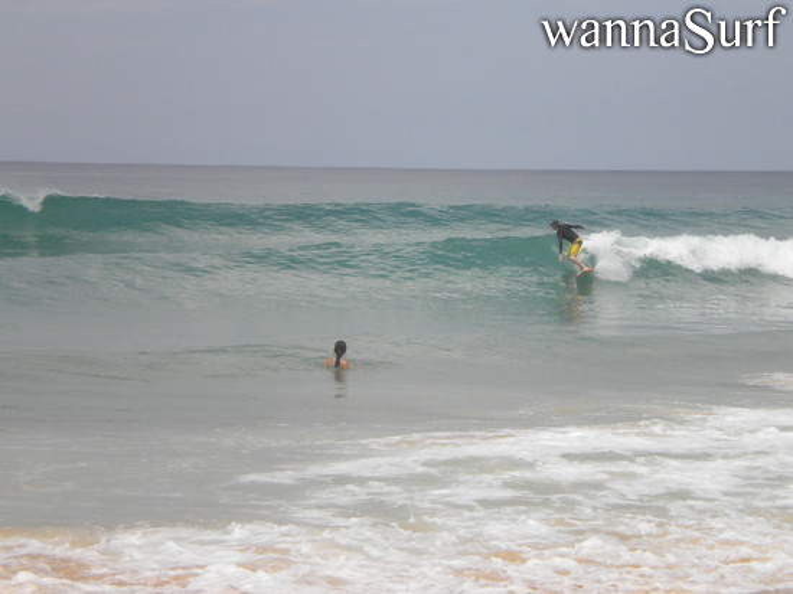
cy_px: 297
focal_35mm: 105
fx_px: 2404
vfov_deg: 14.1
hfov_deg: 18.7
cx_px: 396
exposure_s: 1/352
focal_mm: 18.9
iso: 80
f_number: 8.5
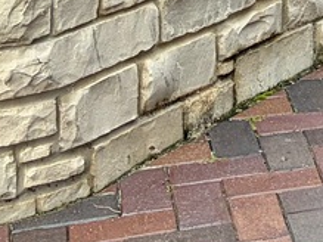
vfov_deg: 7.7
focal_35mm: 171
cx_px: 656
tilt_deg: +0.3
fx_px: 1595
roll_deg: -0.1
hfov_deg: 10.6
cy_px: -454
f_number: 1.6
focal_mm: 5.96
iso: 64
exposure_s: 1/496
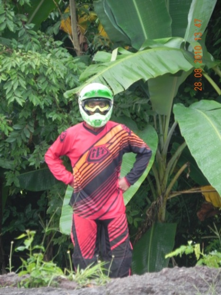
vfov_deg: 5.3
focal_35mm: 377
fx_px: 3214
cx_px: 110
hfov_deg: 3.9
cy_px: 148
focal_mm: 67.2
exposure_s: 1/78
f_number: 5
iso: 160
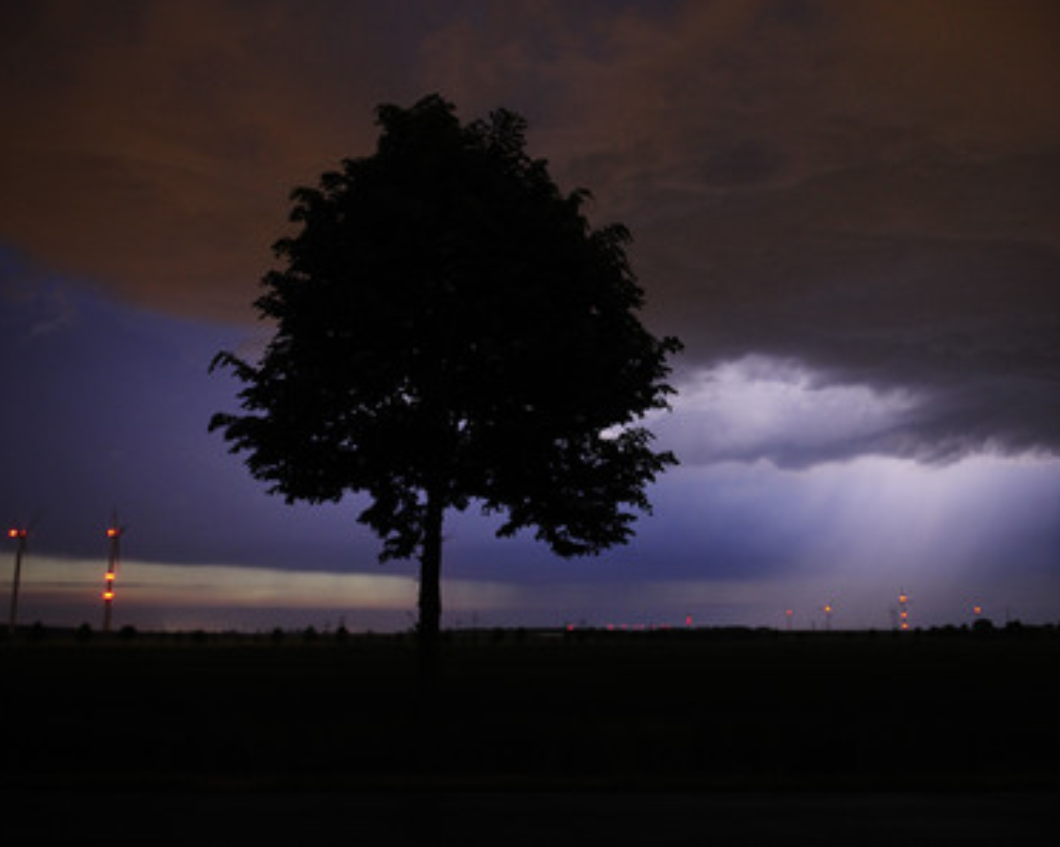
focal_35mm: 33
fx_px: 1034
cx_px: 577
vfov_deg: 44.5
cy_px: 422
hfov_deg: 54.2
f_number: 2.8
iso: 1000
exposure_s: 2.5
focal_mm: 29
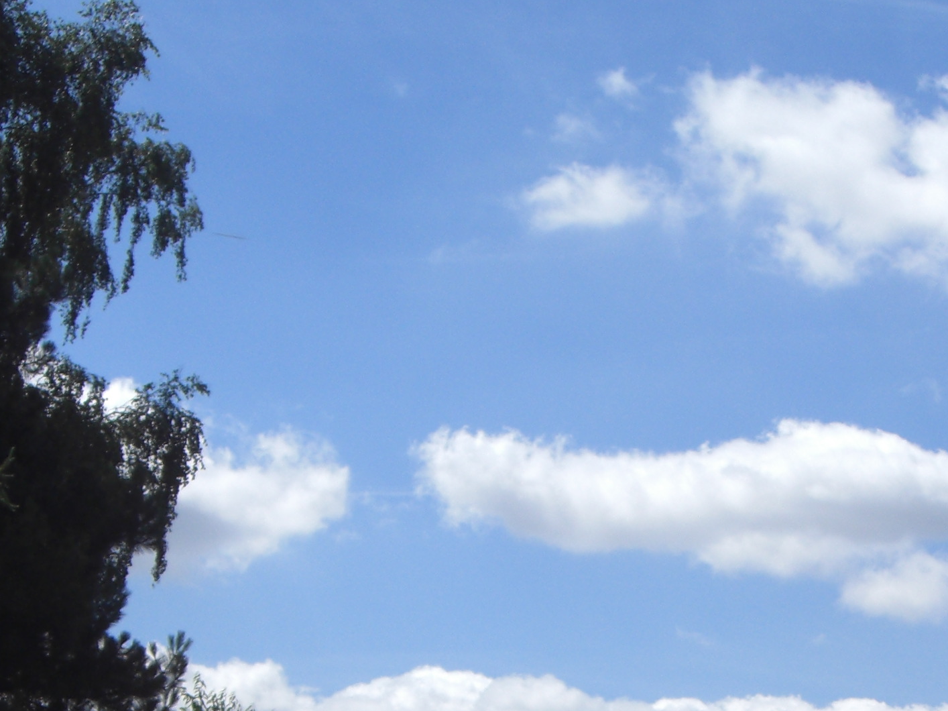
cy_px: 782
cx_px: 896
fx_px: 3477
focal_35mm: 127
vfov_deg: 11.5
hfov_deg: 15.3
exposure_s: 1/160
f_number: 9.7
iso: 64
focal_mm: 9
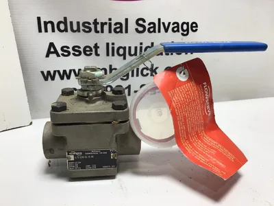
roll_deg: +0.6
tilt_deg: -18.5
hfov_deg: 58.4
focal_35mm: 31
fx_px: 245
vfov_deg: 45.4
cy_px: 103
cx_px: 137
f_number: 2.4
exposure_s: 1/109
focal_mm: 3.3
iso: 25
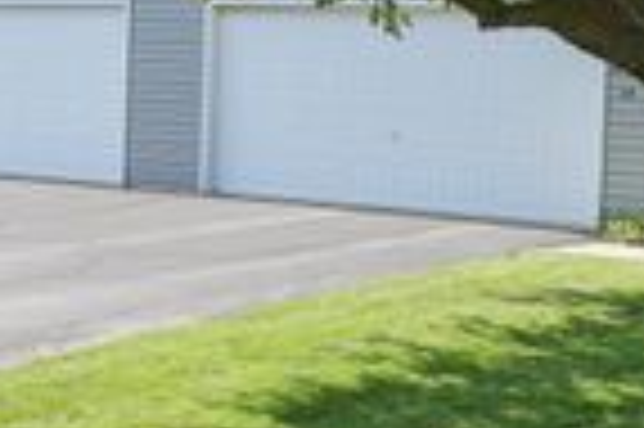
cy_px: 160
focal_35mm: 77
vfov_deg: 17.6
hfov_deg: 26.1
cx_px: 473
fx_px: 1376
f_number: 8
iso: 200
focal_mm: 22
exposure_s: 1/160
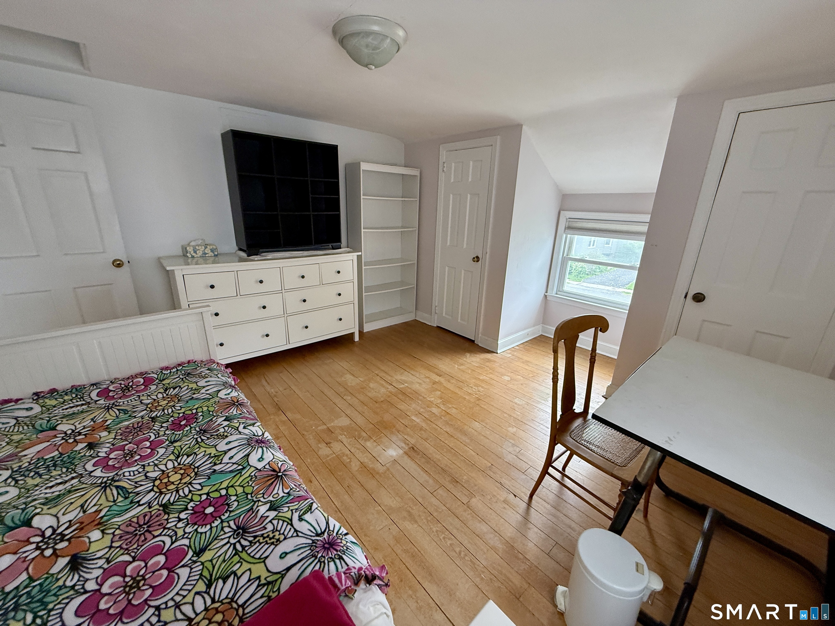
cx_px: 418
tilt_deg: -16.9
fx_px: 338
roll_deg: -2.2
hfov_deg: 102.1
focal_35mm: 14
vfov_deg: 85.7
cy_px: 313
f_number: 2.2
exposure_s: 1/99
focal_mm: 2.22
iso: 250
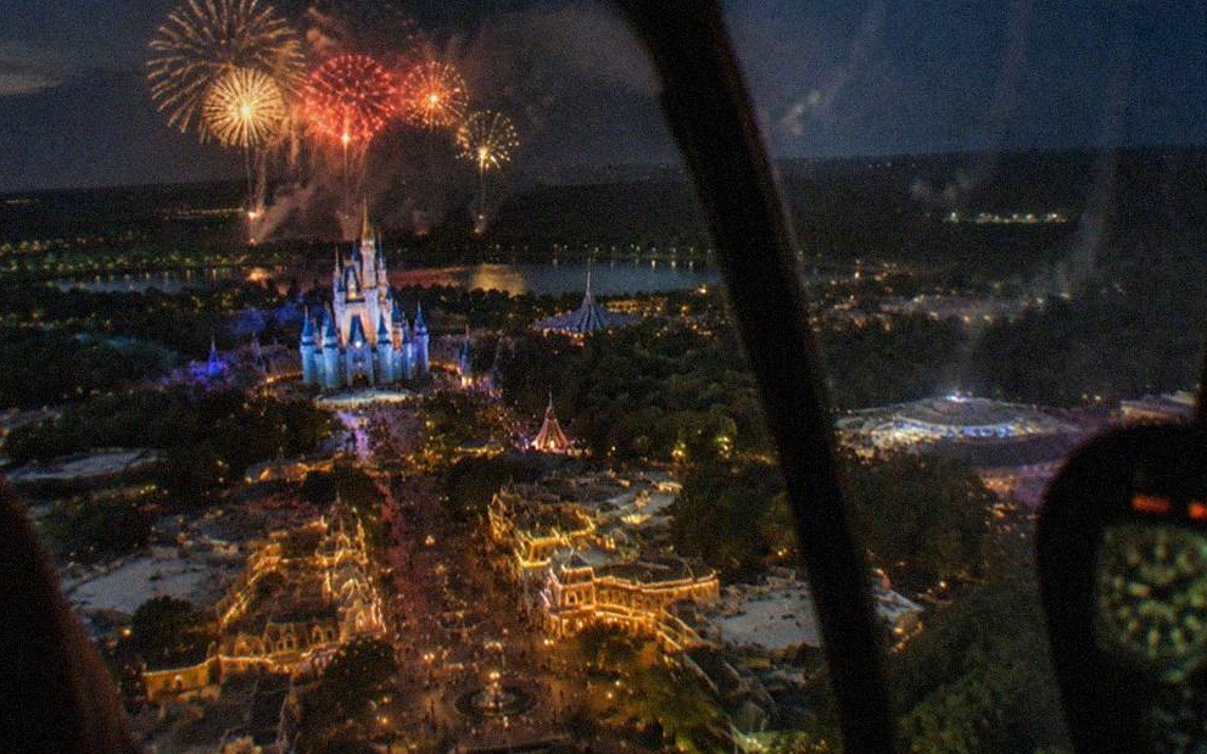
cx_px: 605
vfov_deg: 18.1
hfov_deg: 28.6
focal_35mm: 72
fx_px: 2368
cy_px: 395
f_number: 2.8
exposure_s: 1/400
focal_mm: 70
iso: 1250
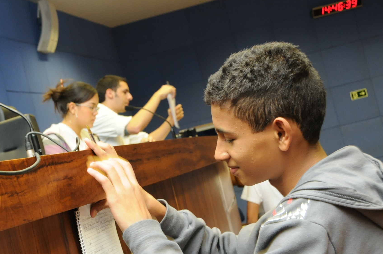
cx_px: 24
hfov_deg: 28.3
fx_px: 723
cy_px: 171
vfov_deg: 19.9
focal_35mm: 68
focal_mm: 24
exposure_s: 1/30
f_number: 5
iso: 800
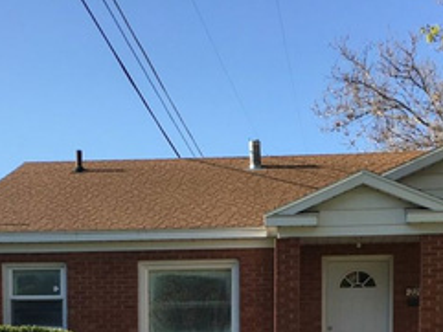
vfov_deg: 17.9
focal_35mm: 77
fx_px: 986
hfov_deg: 25.3
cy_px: 435
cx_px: 200
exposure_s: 1/1131
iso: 25
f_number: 2.2
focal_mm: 4.15
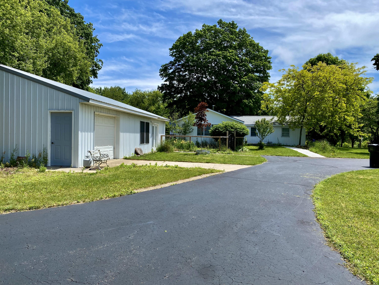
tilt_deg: -0.4
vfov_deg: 53.1
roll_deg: -1.1
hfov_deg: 67.3
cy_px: 142
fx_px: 285
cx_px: 190
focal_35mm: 26
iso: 32
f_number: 1.8
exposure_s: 1/2066
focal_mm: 4.25
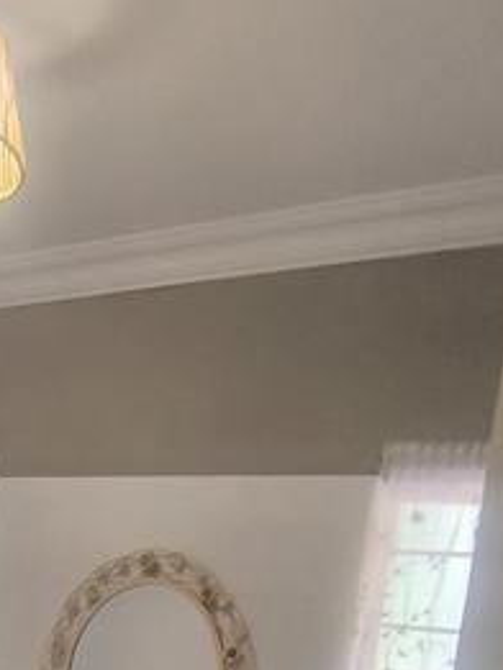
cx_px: -21
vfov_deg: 31.9
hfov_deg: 27.7
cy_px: 819
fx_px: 949
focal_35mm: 49
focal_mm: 1.65
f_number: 2.2
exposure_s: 1/50
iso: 200
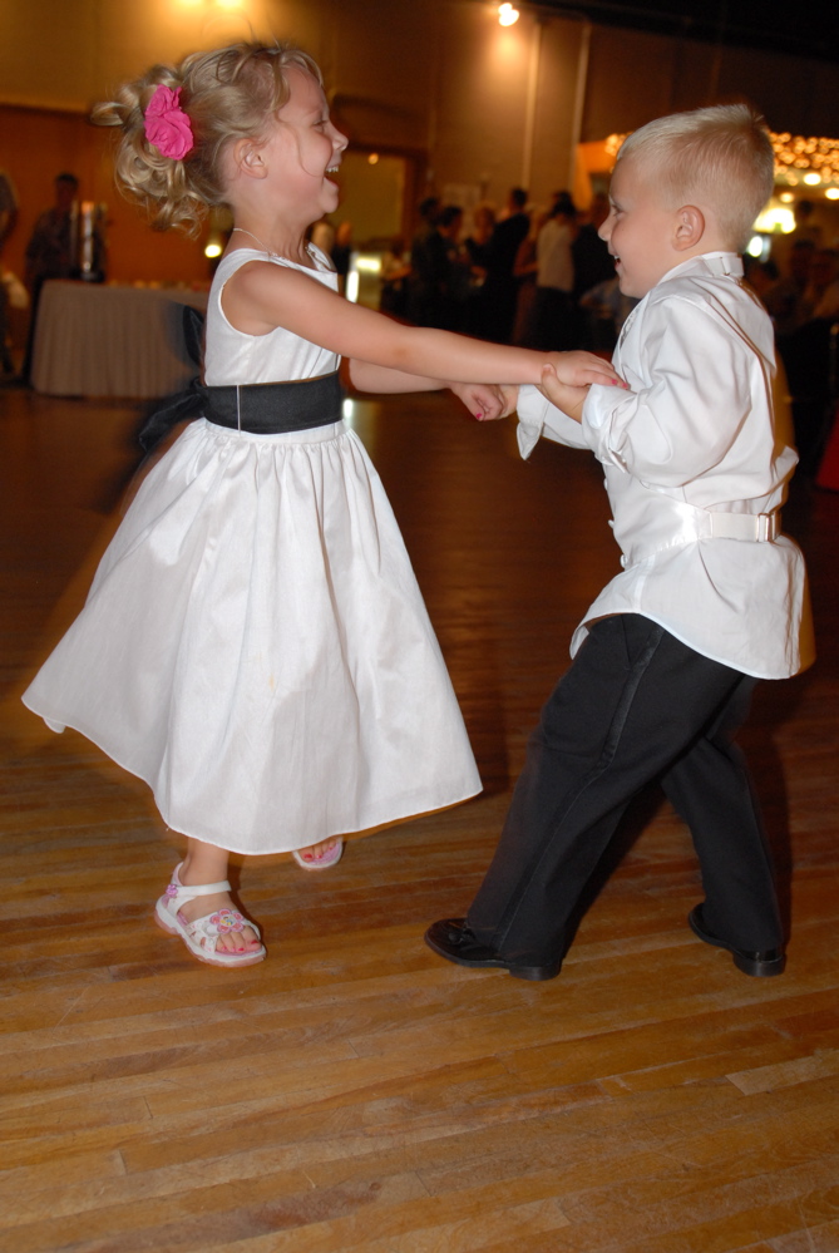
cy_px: 626
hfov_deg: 37.0
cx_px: 420
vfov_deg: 53.1
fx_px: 1254
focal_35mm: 36
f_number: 2.8
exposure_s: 1/20
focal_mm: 24
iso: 400
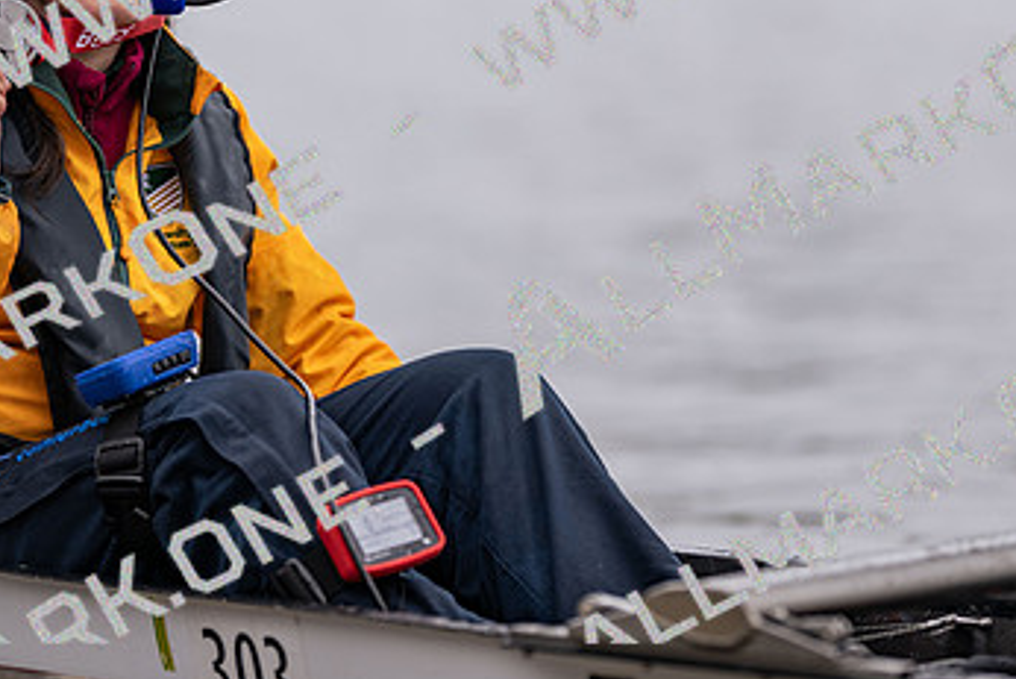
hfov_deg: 9.1
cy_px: 140
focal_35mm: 226
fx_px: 6381
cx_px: 255
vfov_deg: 6.1
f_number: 1.8
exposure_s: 1/1250
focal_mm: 135
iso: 64
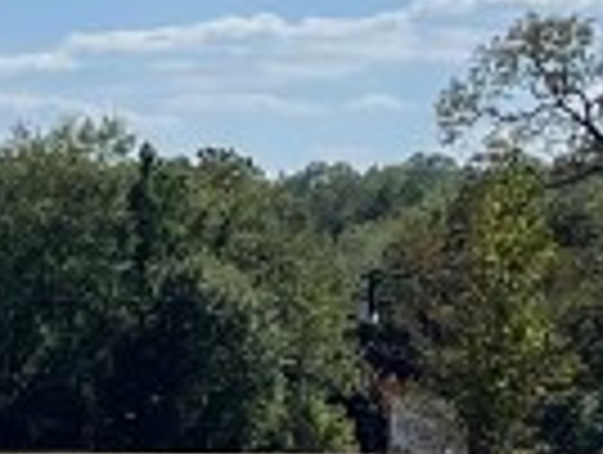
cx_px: -864
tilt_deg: -2.1
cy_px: 378
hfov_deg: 9.0
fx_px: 3455
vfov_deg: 7.5
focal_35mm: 198
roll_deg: +0.4
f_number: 1.6
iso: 32
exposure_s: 1/5917
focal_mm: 5.1
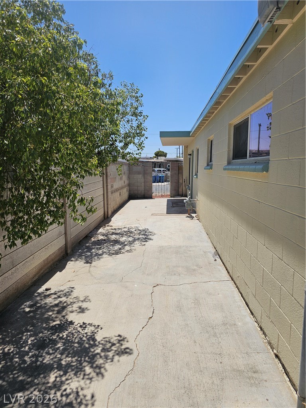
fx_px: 271
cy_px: 204
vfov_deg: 73.9
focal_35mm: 23
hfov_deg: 58.9
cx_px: 153
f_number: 1.7
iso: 10
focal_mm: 6.3
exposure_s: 1/1332
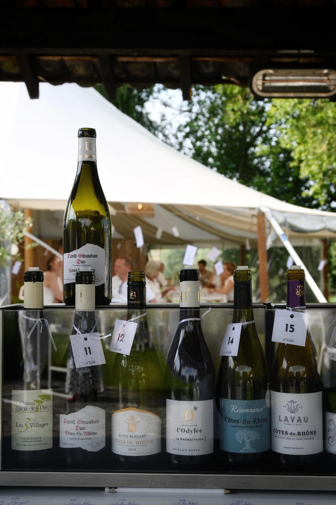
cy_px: 252
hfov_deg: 27.7
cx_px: 168
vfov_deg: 40.5
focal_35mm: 49
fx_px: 682
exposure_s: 1/250
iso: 100
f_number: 5.6
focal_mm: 32.5
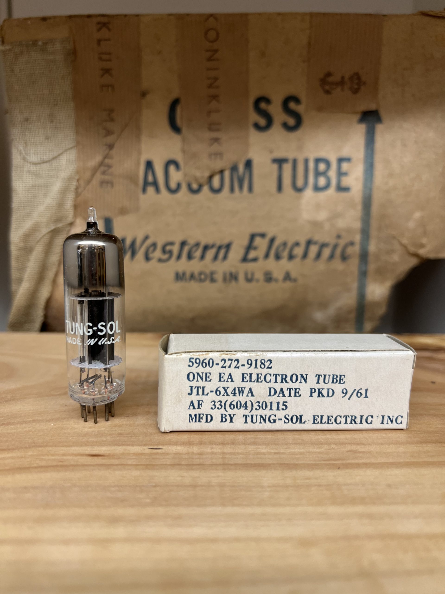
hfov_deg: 53.1
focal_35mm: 26
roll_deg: +0.6
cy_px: 297
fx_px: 446
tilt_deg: -9.1
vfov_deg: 67.3
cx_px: 222
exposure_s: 1/100
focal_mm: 5.7
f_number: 1.5
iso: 100
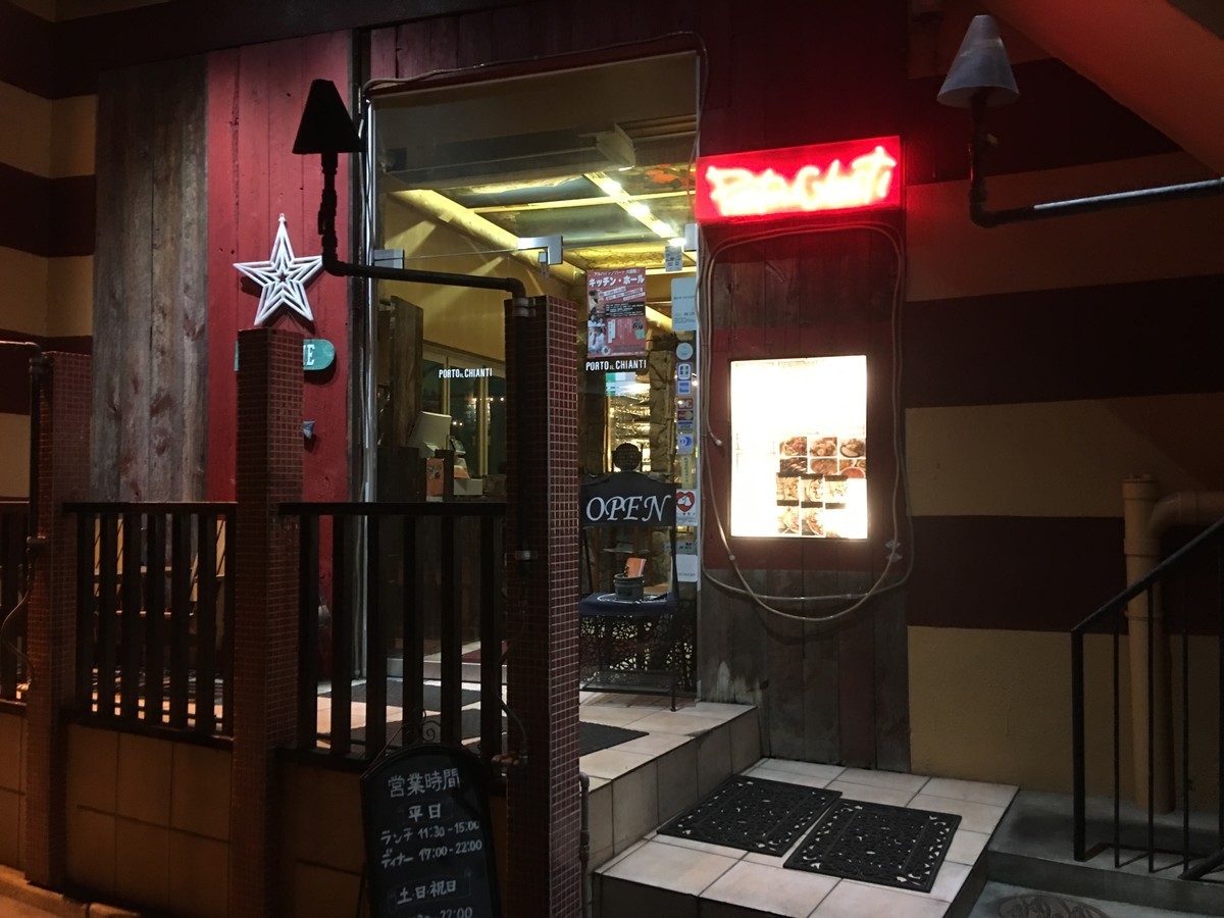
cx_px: 612
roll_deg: +1.1
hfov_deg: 61.7
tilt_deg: +3.4
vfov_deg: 48.2
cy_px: 459
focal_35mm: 29
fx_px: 1025
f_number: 2.2
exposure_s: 1/4
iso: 50
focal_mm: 4.15
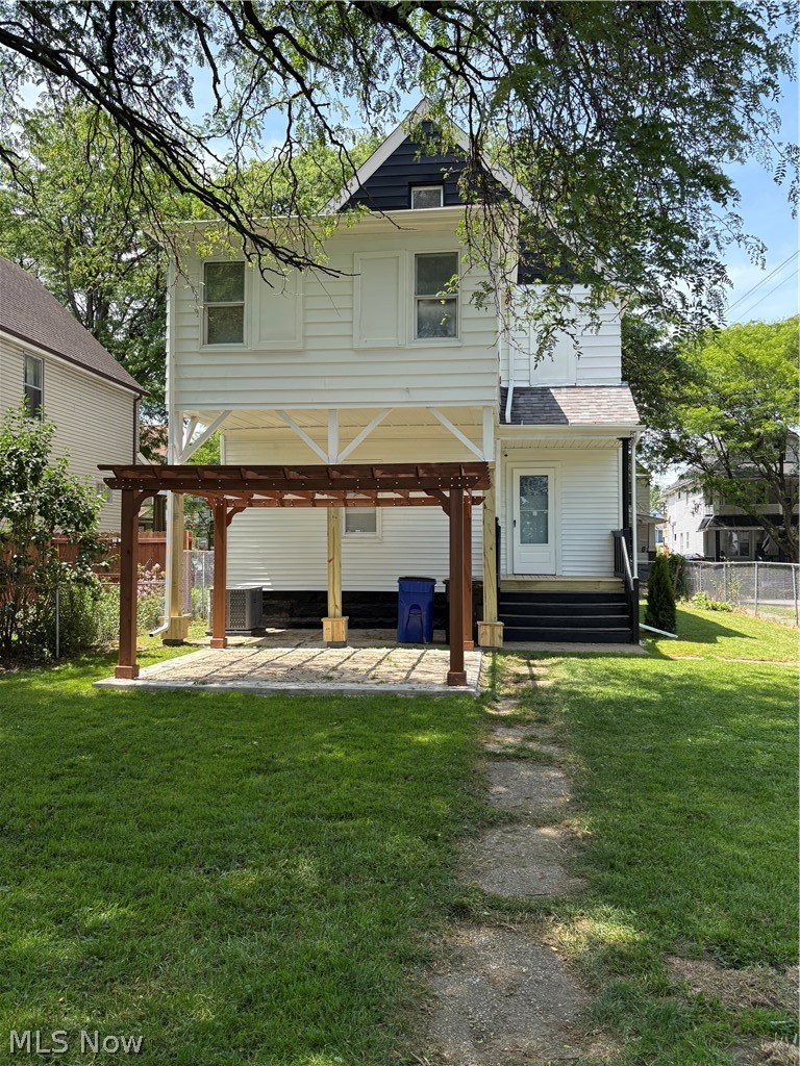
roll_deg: +0.0
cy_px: 533
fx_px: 801
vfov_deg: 67.3
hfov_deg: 53.1
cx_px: 400
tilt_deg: +1.8
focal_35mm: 26
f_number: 1.6
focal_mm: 5.96
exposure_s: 1/1217
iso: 64
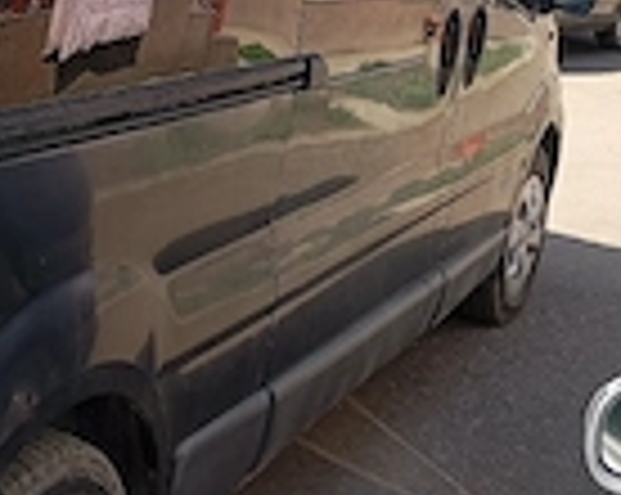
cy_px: 158
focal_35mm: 79
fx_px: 1450
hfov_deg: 23.9
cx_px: 158
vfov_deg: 19.3
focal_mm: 4.27
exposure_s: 1/286
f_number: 1.8
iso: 102
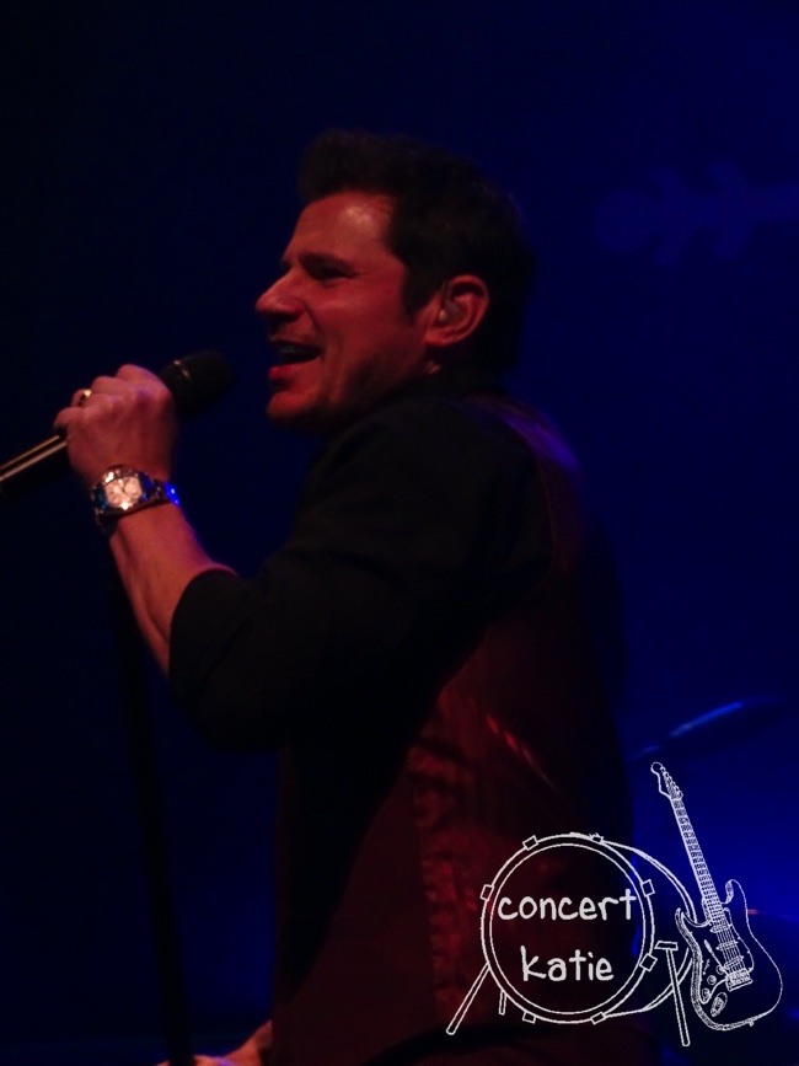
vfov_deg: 12.4
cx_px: 400
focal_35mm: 159
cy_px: 533
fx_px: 4895
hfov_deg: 9.3
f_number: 5.6
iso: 800
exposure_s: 1/60
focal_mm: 27.16
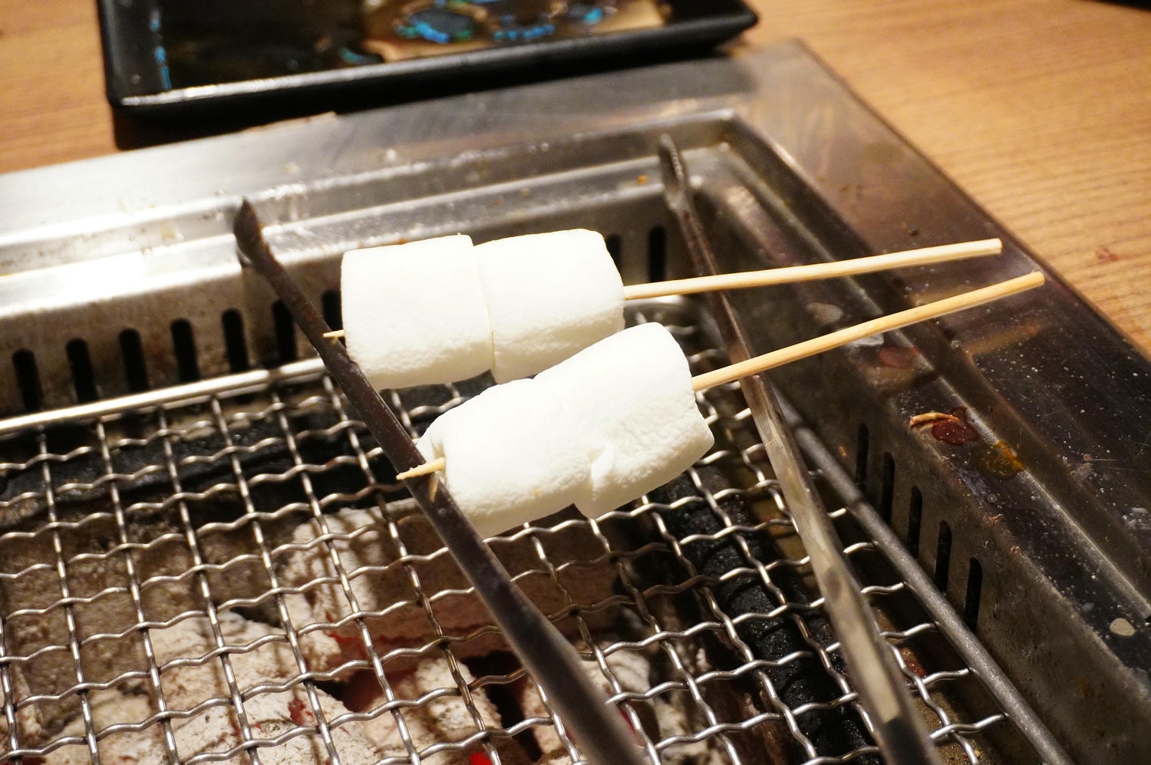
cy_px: 382
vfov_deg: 25.0
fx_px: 1725
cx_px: 576
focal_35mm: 54
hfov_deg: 36.9
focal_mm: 36
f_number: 5.6
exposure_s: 1/60
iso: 5000
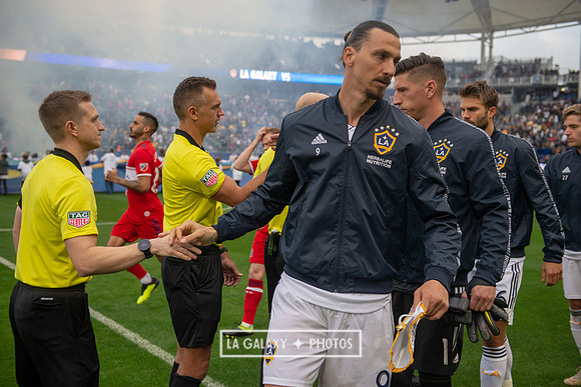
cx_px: 290
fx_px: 904
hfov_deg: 35.6
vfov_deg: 24.2
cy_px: 194
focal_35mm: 56
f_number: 3.5
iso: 500
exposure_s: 1/800
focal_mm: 56
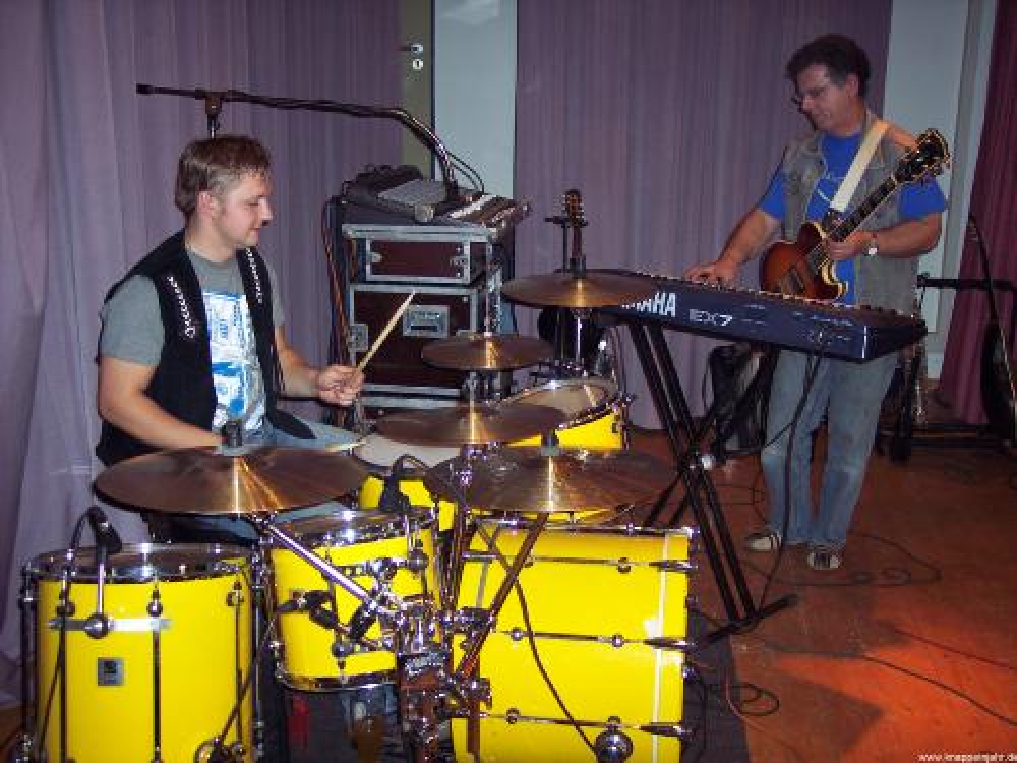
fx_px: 1146
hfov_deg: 47.9
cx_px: 508
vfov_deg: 36.8
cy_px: 382
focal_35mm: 39
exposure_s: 1/60
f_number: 2.8
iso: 140
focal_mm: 8
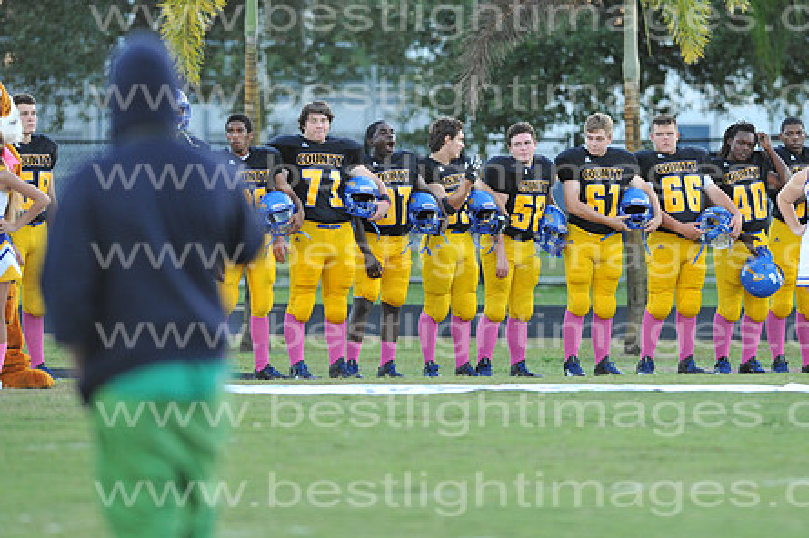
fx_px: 8780
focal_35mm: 391
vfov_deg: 3.5
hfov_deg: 5.3
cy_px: 216
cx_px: 505
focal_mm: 300
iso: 1600
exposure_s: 1/400
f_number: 4
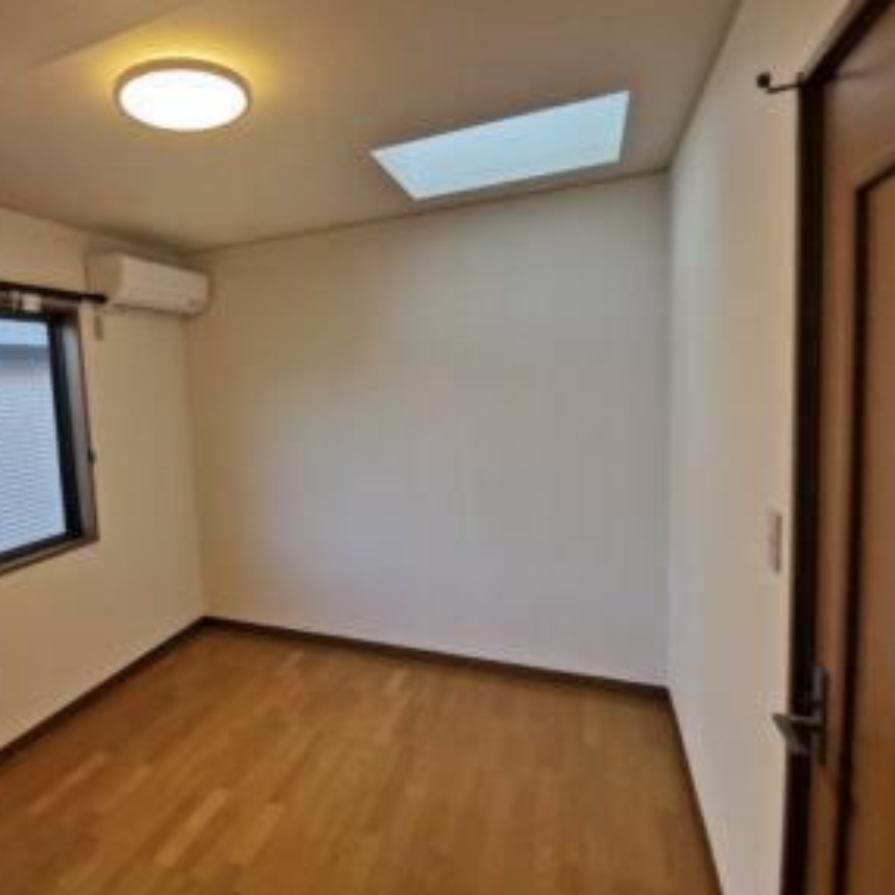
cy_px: 435
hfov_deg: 69.5
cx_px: 279
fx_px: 614
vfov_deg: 72.1
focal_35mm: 21
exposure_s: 1/100
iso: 80
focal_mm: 2.23
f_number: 2.2
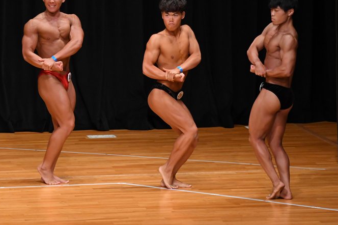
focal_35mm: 315
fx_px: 2956
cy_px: 103
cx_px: 165
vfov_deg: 4.4
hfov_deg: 6.5
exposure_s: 1/400
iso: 4000
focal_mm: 180
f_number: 5.6
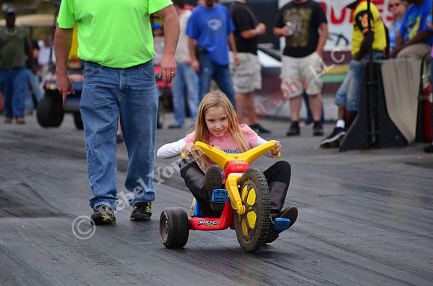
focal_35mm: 300
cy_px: 143
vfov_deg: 4.6
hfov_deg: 6.9
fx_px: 3600
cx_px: 216
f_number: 5.6
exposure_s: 1/2000
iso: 1000
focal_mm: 200
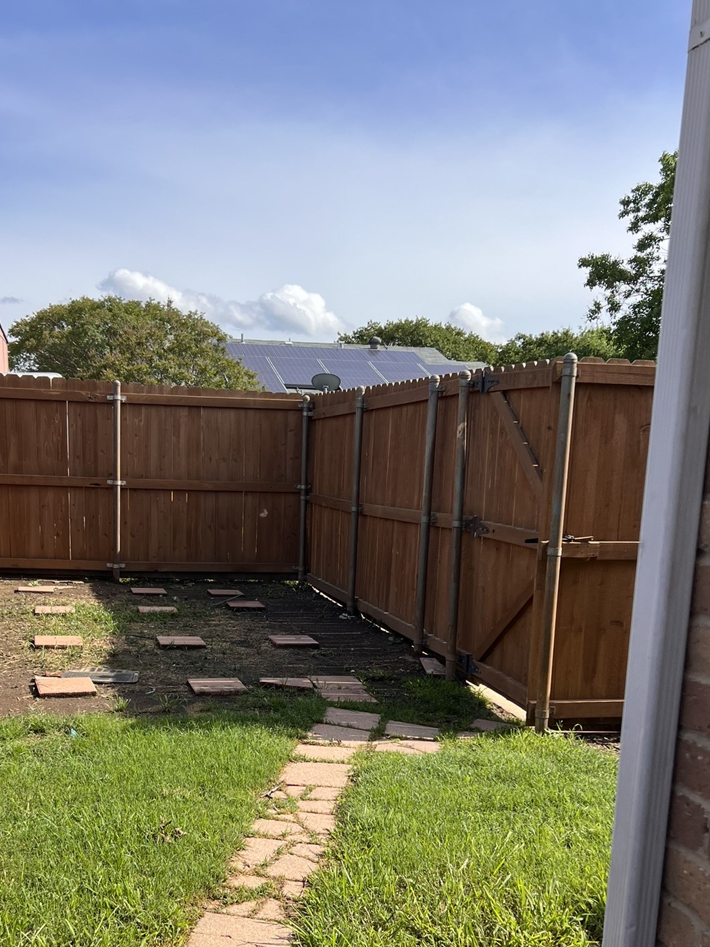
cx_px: 284
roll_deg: -2.4
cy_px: 627
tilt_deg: -12.0
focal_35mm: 38
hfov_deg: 37.6
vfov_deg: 48.2
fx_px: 1039
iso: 50
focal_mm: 5.7
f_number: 1.5
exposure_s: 1/3165
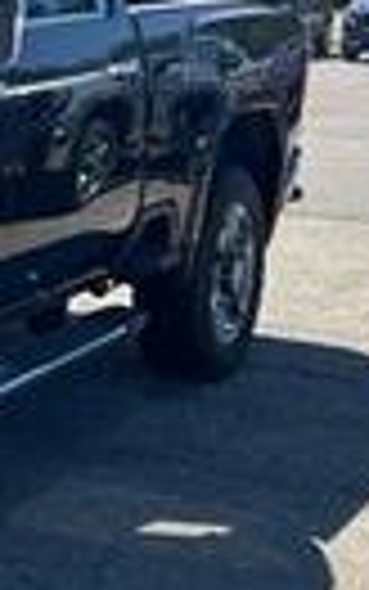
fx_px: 1704
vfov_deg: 19.6
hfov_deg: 10.9
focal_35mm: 106
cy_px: 189
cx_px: -450
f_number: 1.5
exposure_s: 1/3460
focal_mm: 5.7
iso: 50
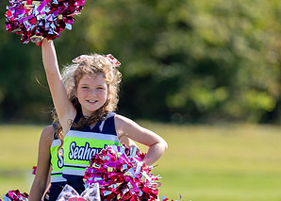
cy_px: 138
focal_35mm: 504
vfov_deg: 2.9
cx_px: 94
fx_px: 4023
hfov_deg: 4.0
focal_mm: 182
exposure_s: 1/2000
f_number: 2.8
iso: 200
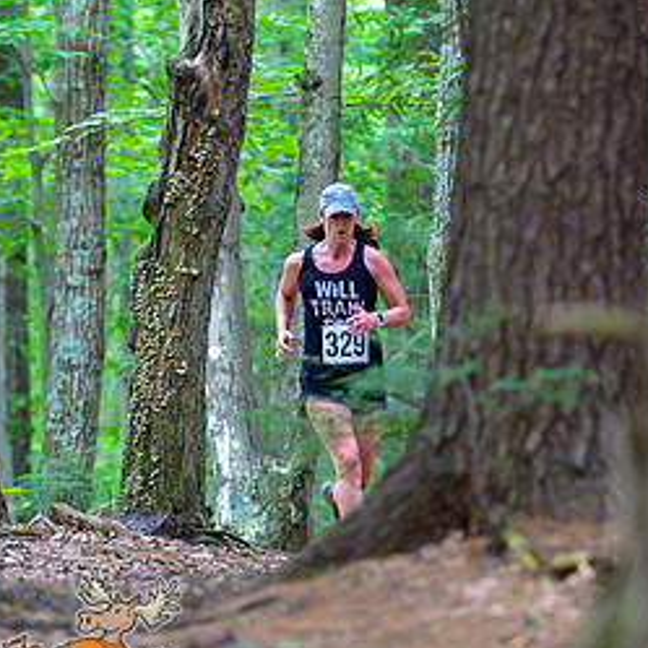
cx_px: 351
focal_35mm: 395
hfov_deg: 4.4
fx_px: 8366
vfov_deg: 4.4
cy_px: 331
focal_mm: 200
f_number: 4
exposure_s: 1/160
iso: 8000
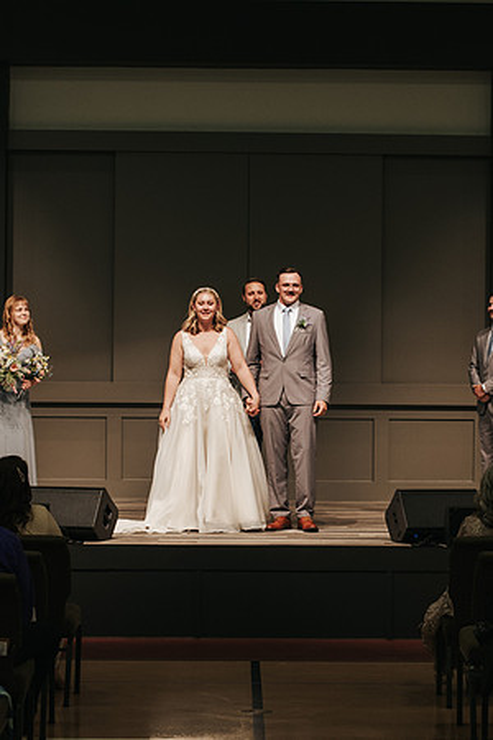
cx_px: 275
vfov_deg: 19.6
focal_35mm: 104
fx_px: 2138
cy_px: 408
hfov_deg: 13.1
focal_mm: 50
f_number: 3.2
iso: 1000
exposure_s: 1/200
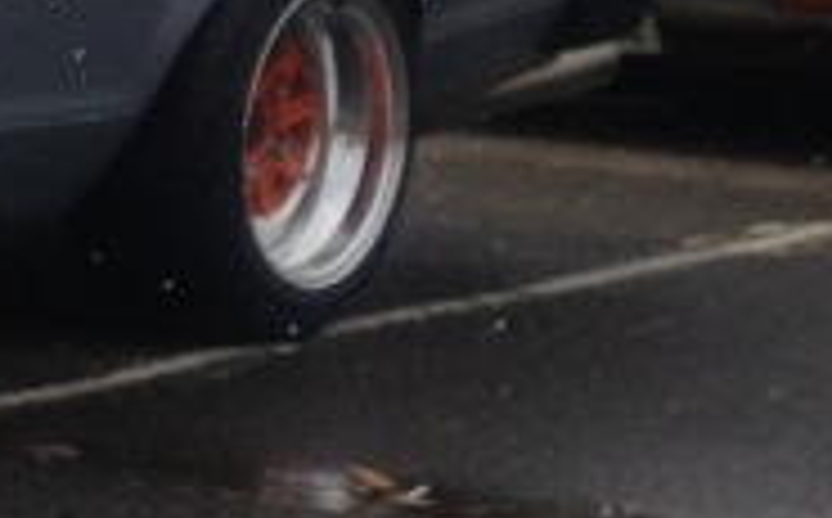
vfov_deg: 6.5
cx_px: -1048
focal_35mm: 201
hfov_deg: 9.5
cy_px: 158
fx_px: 4551
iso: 50
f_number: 2.4
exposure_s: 1/1227
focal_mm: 4.28
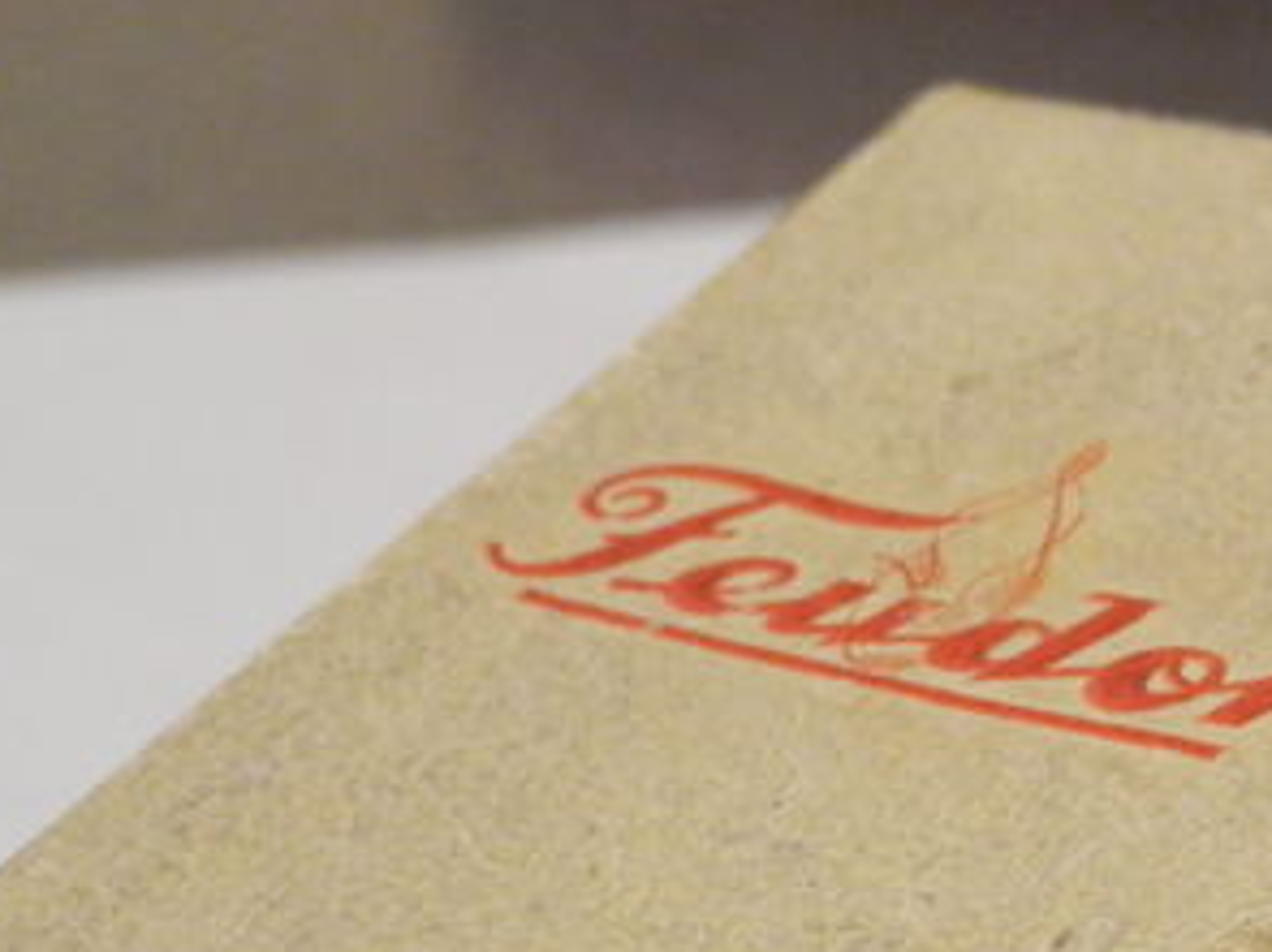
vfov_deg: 10.6
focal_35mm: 139
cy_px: 814
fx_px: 5106
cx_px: 1751
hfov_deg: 13.6
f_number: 3.2
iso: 400
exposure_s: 1/7.9
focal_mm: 8.8
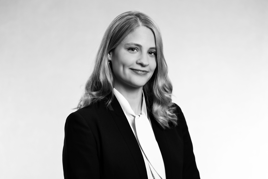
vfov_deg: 15.9
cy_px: 90
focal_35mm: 86
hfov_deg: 23.6
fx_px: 640
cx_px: 134
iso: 320
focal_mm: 86
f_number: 3.2
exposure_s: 1/160
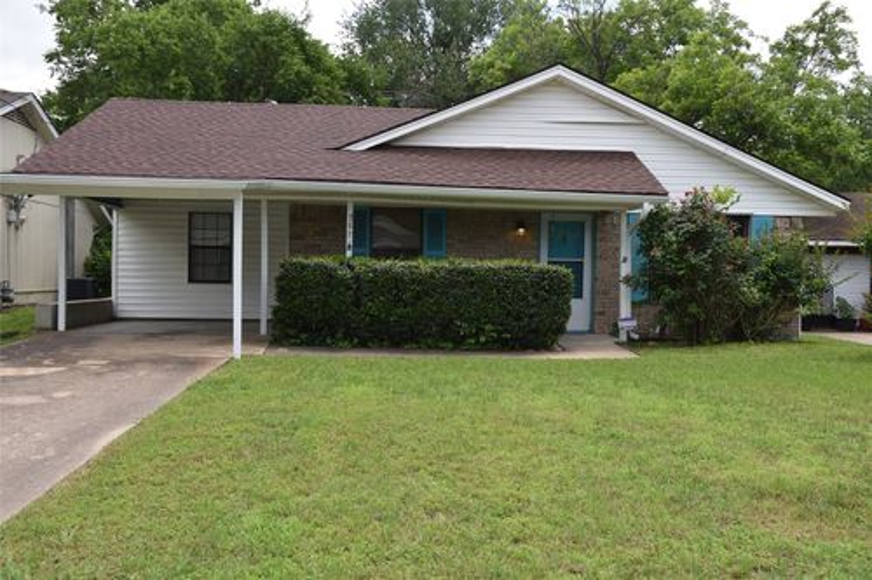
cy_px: 290
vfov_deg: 37.8
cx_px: 436
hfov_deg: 54.5
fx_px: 847
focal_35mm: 35
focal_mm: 35
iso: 100
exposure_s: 1/200
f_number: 7.1
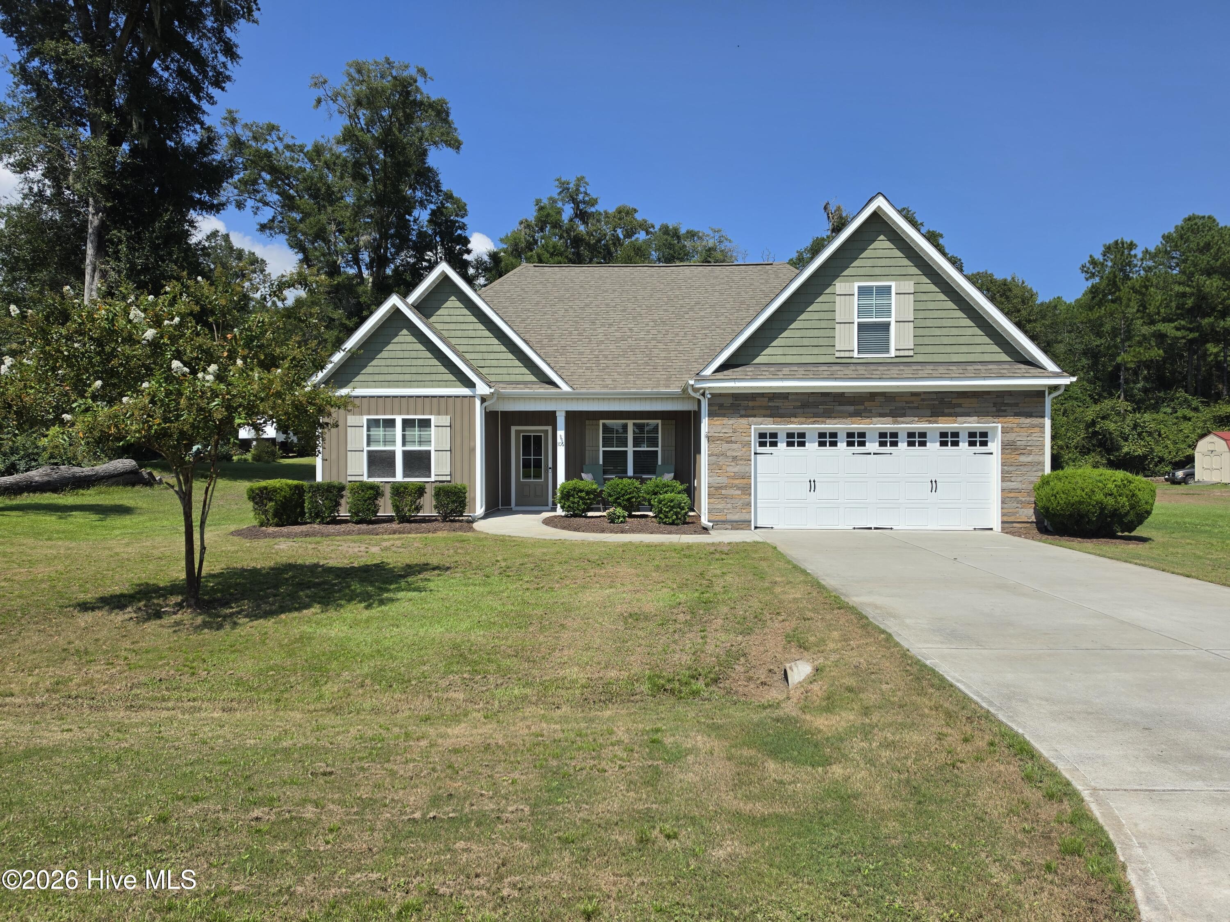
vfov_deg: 58.9
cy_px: 461
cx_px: 615
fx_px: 817
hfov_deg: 73.9
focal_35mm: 23
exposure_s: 1/7939
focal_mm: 6.5
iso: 64
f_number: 1.4
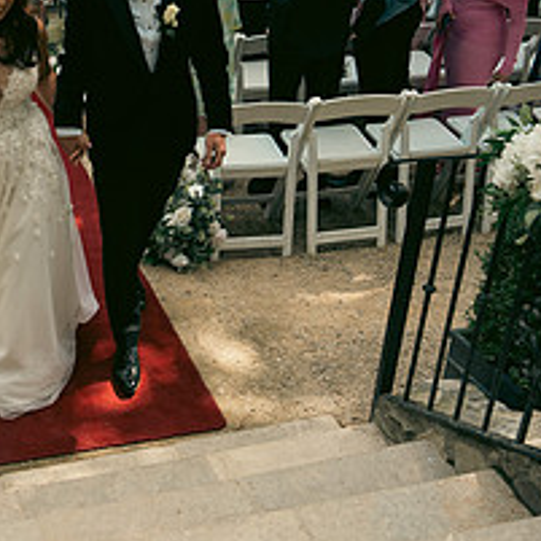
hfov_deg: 28.1
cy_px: 184
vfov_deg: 28.9
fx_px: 1043
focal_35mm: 59
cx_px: 67
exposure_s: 1/200
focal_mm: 24
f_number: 3.5
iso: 160
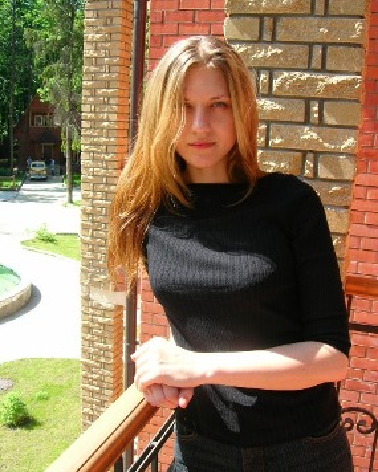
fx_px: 559
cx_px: 190
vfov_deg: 45.8
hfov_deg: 37.4
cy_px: 241
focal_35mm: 40
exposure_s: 1/137
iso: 64
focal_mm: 7.8
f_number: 4.8
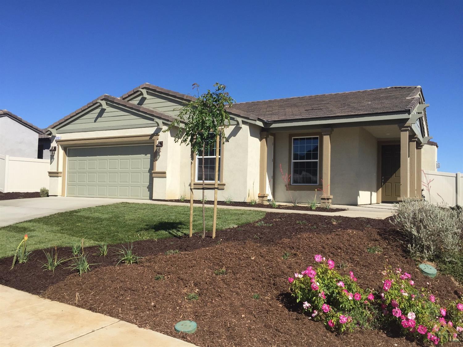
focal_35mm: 29
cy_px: 174
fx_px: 388
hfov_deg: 61.7
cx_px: 232
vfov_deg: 48.2
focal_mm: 4.15
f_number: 2.2
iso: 32
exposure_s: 1/2326
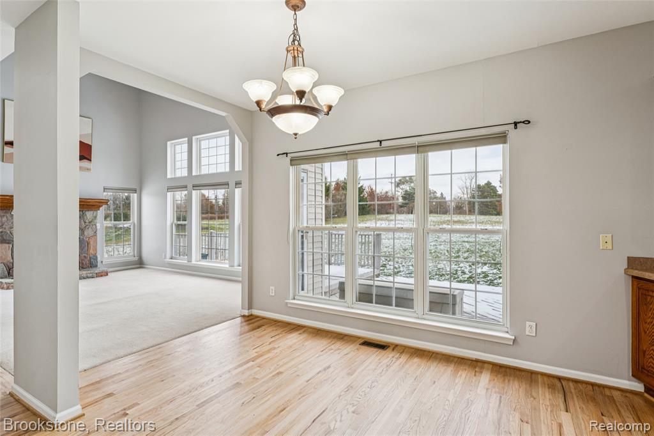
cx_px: 327
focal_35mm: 18
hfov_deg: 89.7
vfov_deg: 67.1
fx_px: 329
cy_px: 218
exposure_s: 1/20
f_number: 13
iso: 400
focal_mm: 18.1
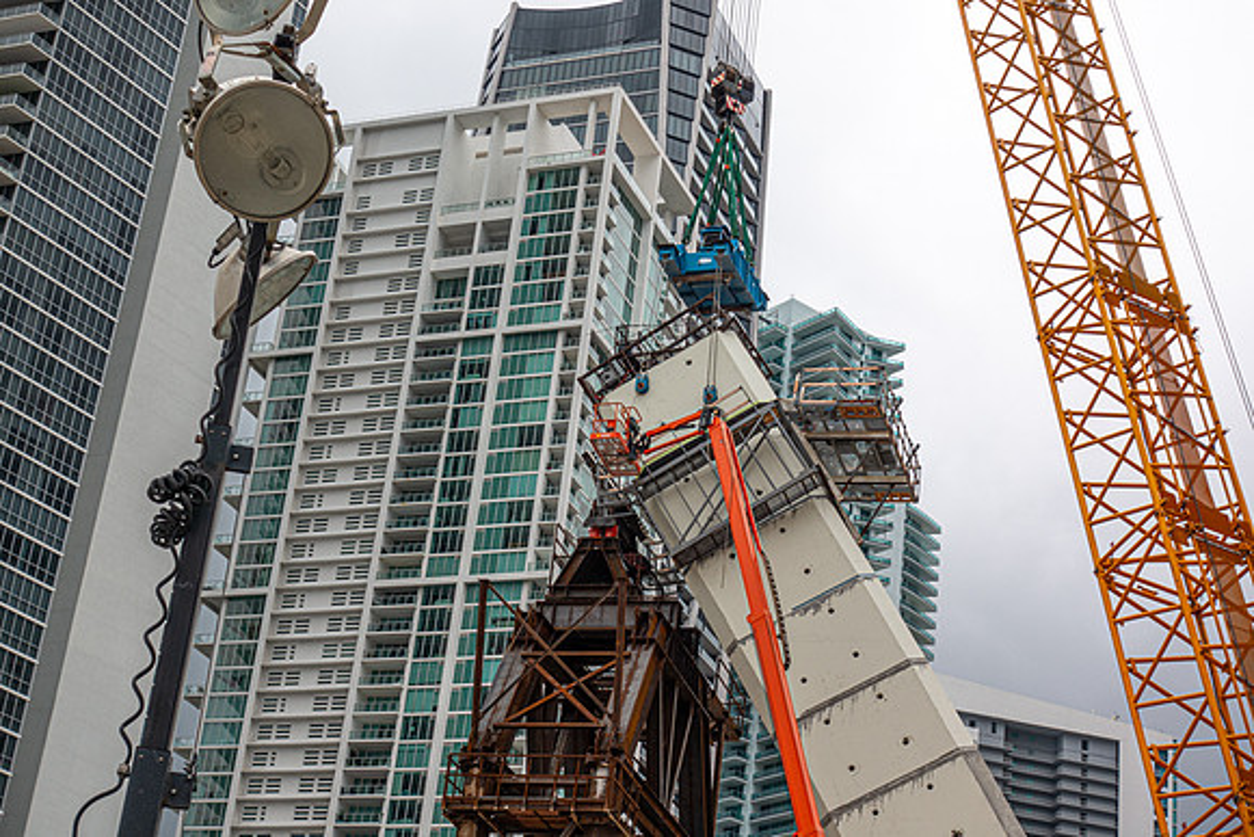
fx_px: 2439
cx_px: 627
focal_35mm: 70
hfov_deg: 28.8
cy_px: 418
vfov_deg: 19.5
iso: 125
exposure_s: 1/250
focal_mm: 25.7
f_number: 6.3
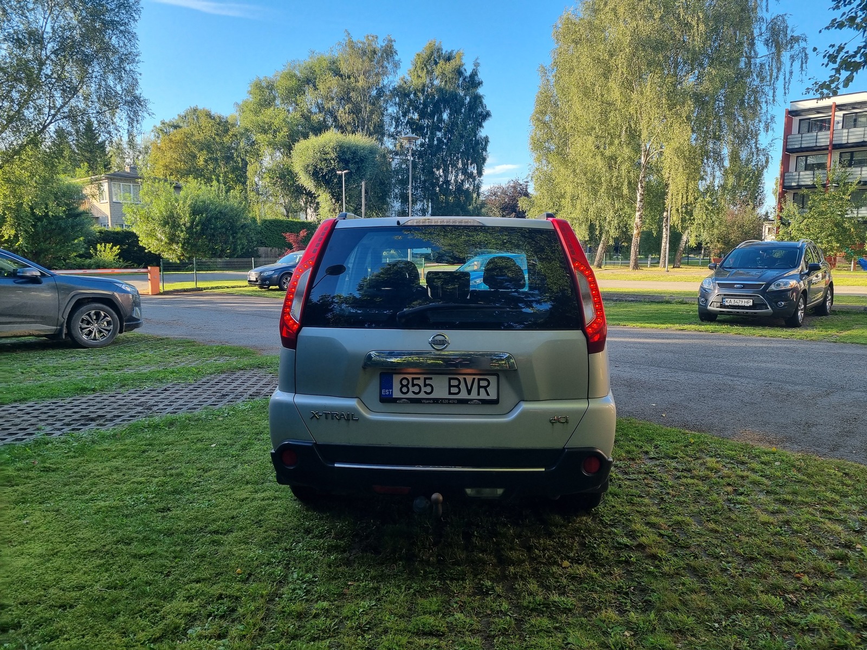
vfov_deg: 53.1
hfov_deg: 67.3
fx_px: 651
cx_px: 434
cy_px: 325
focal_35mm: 26
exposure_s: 1/578
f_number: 1.8
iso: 50
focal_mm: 5.4
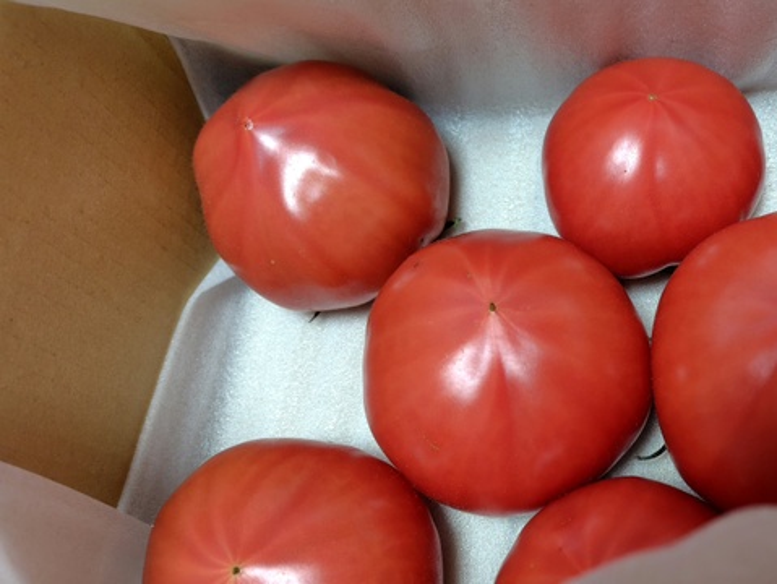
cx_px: 388
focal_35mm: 23
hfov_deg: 73.9
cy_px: 292
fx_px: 517
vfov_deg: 58.9
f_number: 1.9
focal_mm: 5.6
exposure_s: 1/50
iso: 196
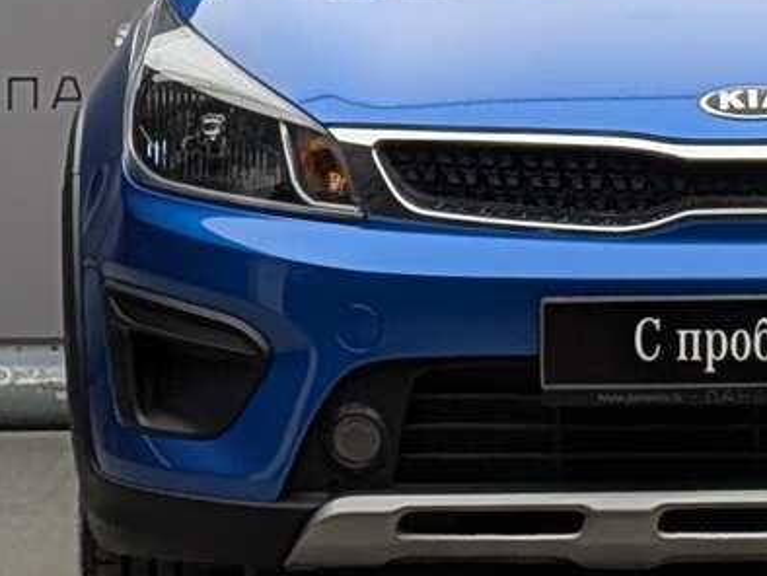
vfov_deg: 8.5
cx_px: 705
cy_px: 123
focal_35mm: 174
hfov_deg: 11.3
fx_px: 3858
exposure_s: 1/300
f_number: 1.68
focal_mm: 6.9
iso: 33
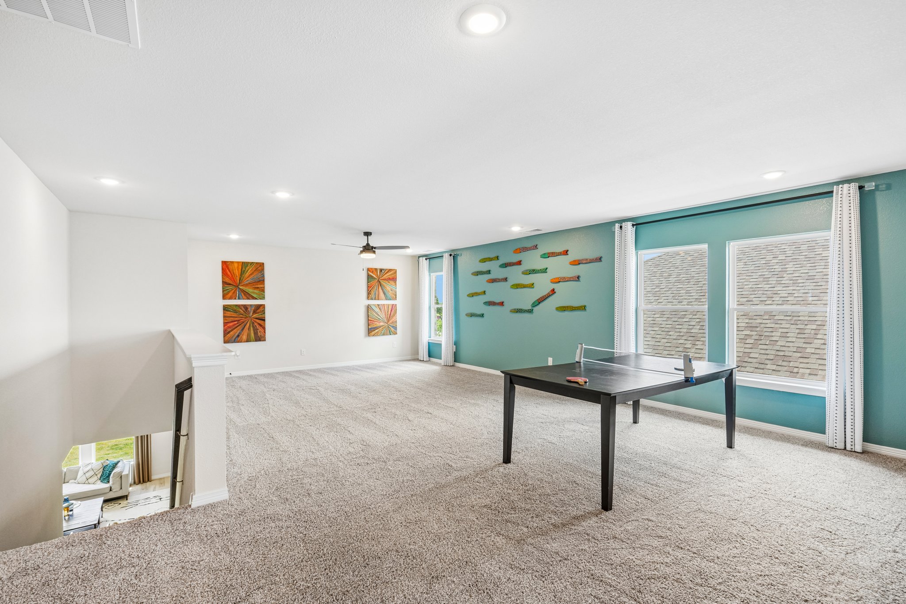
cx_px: 453
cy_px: 302
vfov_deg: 73.7
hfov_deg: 96.7
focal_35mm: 16
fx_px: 403
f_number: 8
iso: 320
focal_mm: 16
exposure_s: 1/30
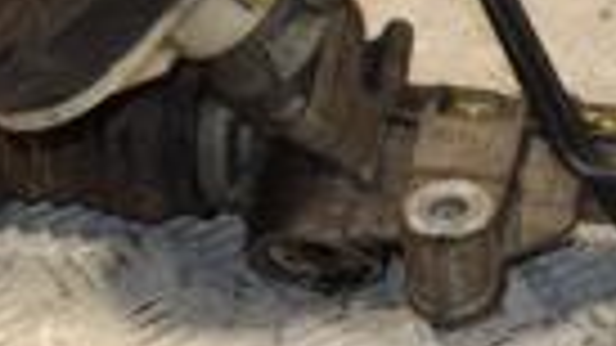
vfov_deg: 8.0
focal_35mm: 151
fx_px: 2466
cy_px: 0
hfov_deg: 13.7
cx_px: 791
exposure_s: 1/200
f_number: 8
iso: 800
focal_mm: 22
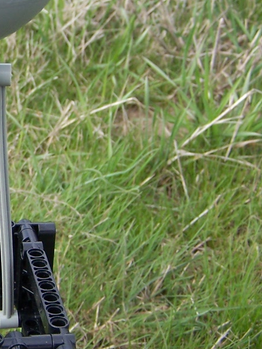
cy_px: 171
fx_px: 979
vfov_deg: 20.2
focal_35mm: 97
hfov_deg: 14.7
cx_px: -60
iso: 80
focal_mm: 6.3
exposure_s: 1/400
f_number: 2.8
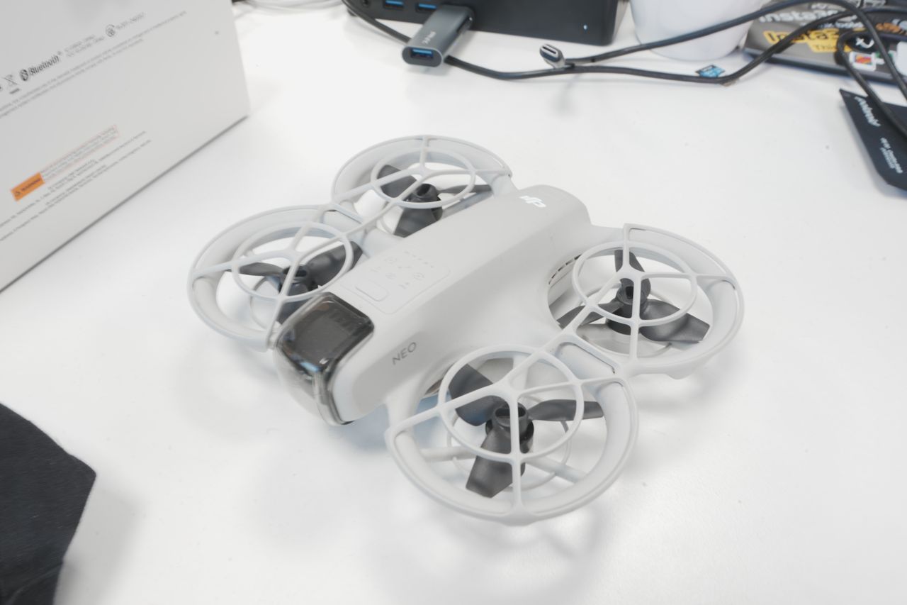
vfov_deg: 45.0
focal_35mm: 29
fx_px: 730
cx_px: 454
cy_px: 302
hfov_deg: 63.7
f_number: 22
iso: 50
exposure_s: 5
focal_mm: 29
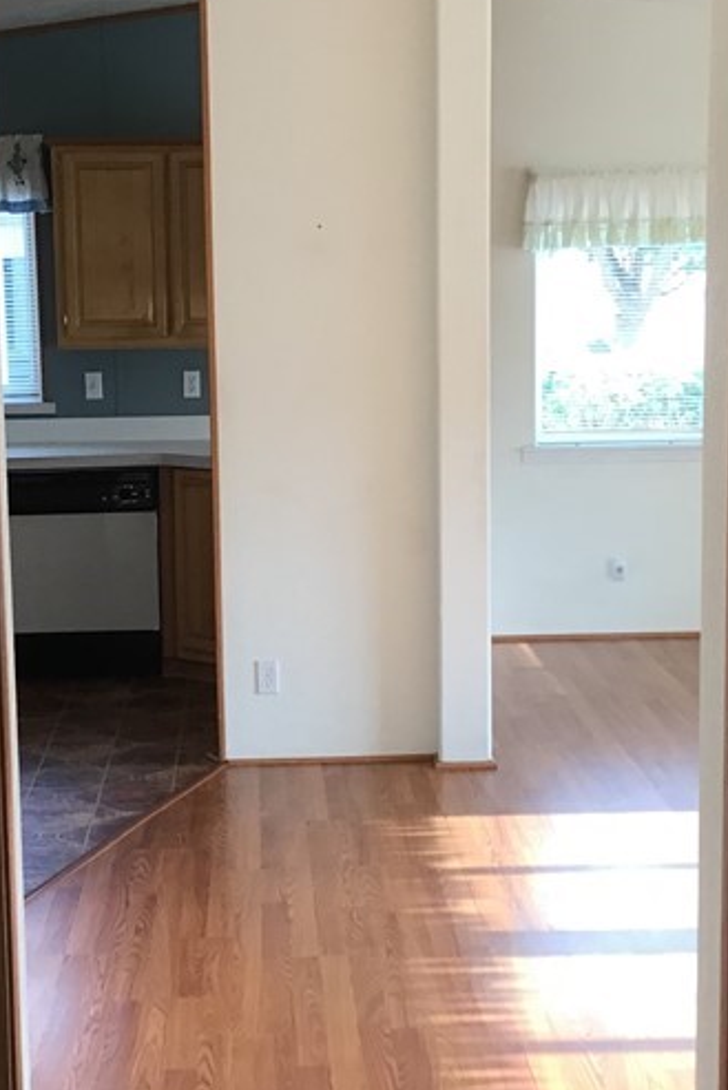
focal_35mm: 67
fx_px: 2031
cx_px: 327
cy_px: 639
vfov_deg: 30.0
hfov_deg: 20.3
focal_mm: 3.3
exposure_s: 1/30
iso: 25
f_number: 2.4
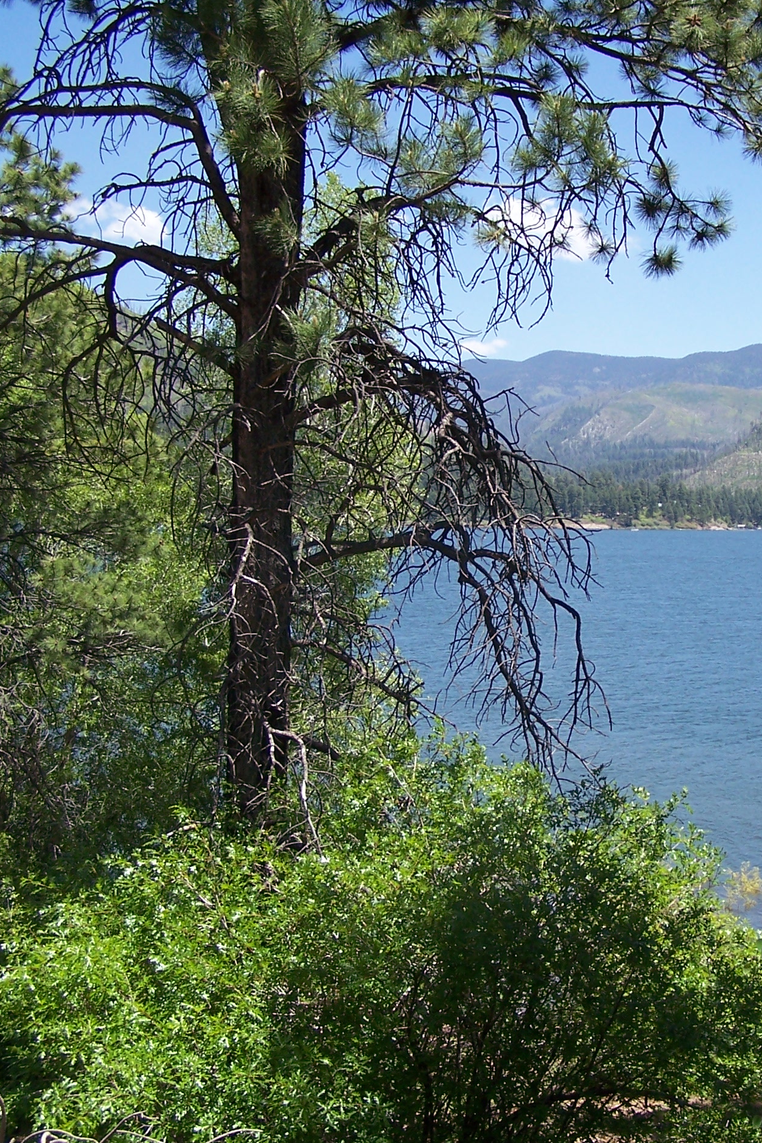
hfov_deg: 24.7
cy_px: 572
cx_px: 604
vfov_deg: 36.9
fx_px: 1714
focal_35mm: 54
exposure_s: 1/1000
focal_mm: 6.3
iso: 80
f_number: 2.8
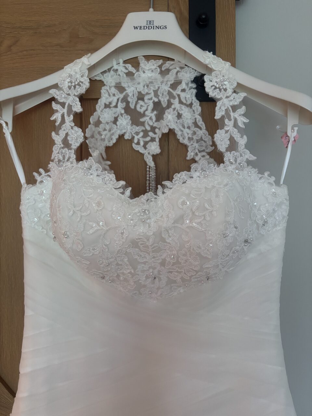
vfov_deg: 67.3
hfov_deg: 53.1
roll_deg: -0.1
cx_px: 156
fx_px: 312
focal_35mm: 26
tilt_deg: -1.3
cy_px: 208
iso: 500
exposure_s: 1/33
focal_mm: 5.96
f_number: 1.6
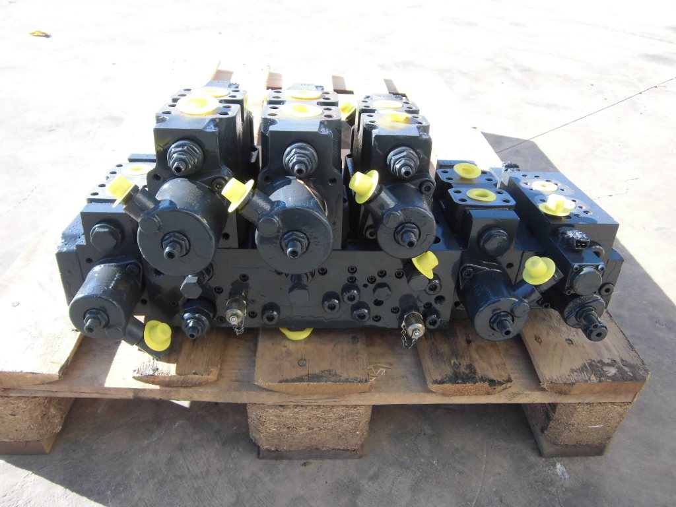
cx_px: 338
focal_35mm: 26
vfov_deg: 53.1
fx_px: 508
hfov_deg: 67.3
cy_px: 254
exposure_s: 1/320
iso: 100
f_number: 2.8
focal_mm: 4.7
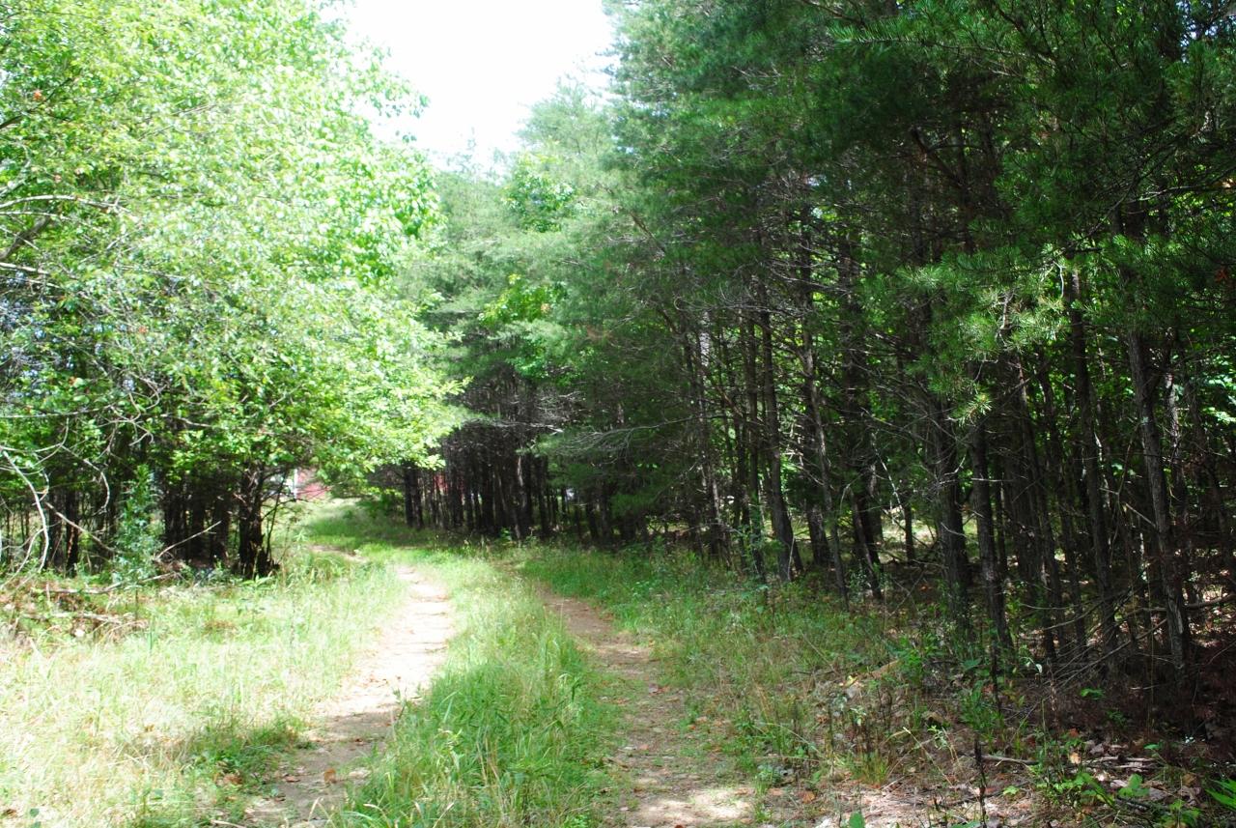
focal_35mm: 39
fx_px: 1341
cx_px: 618
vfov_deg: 34.3
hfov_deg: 49.5
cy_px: 414
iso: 200
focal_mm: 26
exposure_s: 1/60
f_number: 8
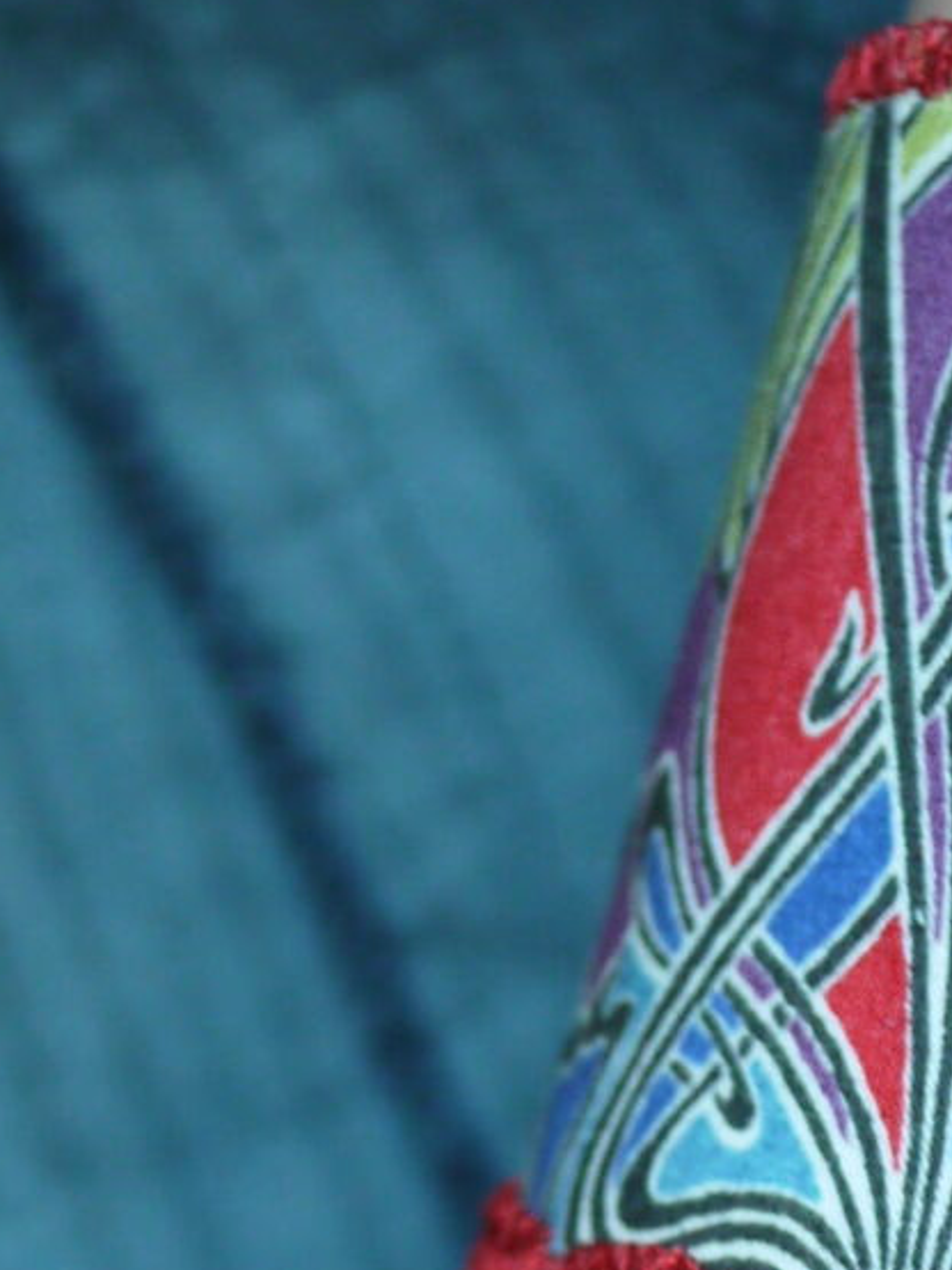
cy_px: 2403
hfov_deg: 5.4
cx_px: 842
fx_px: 10161
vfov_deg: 6.9
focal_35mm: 277
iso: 400
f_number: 2.8
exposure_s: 1/60
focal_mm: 30
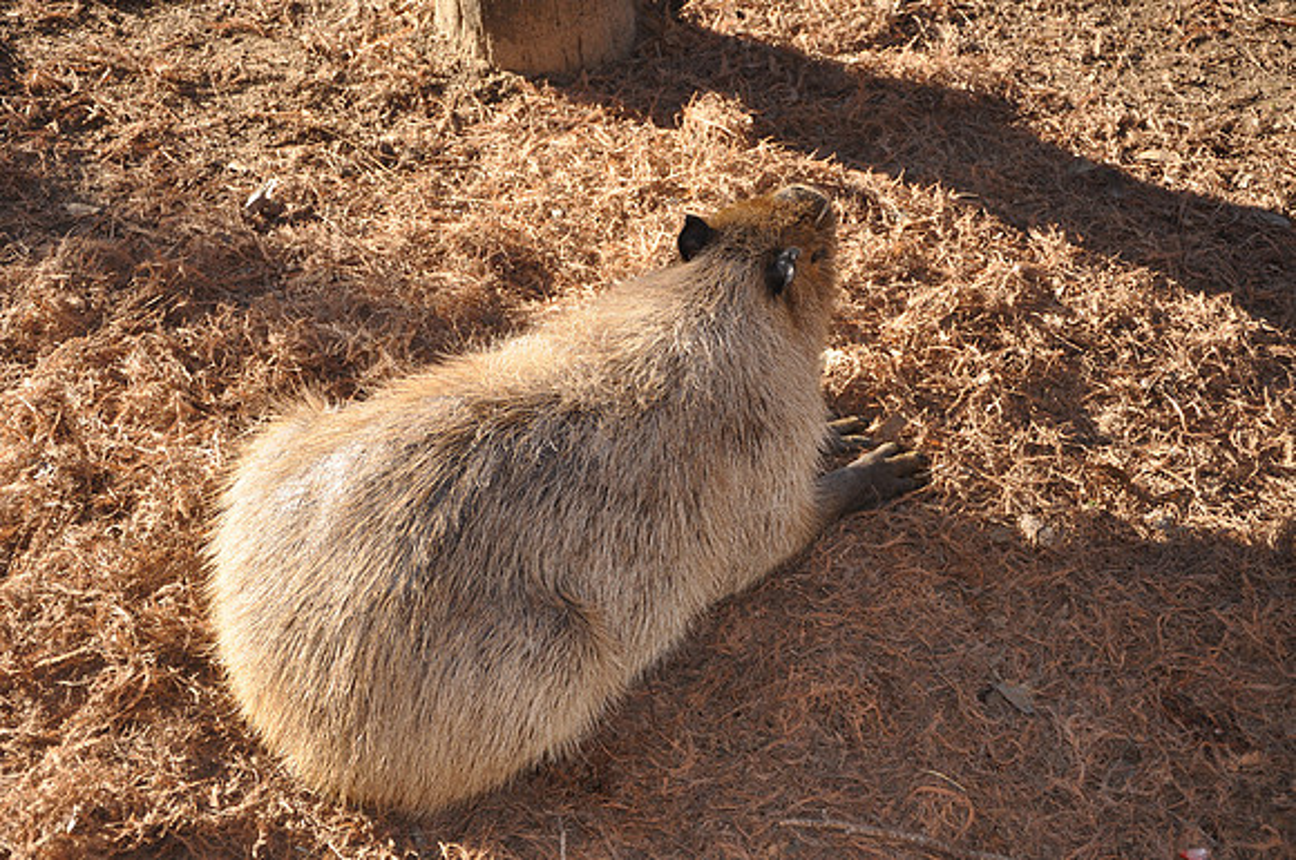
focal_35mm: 72
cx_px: 648
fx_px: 2588
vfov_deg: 18.9
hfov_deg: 28.1
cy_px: 430
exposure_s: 1/125
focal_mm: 48
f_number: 4.8
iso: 450
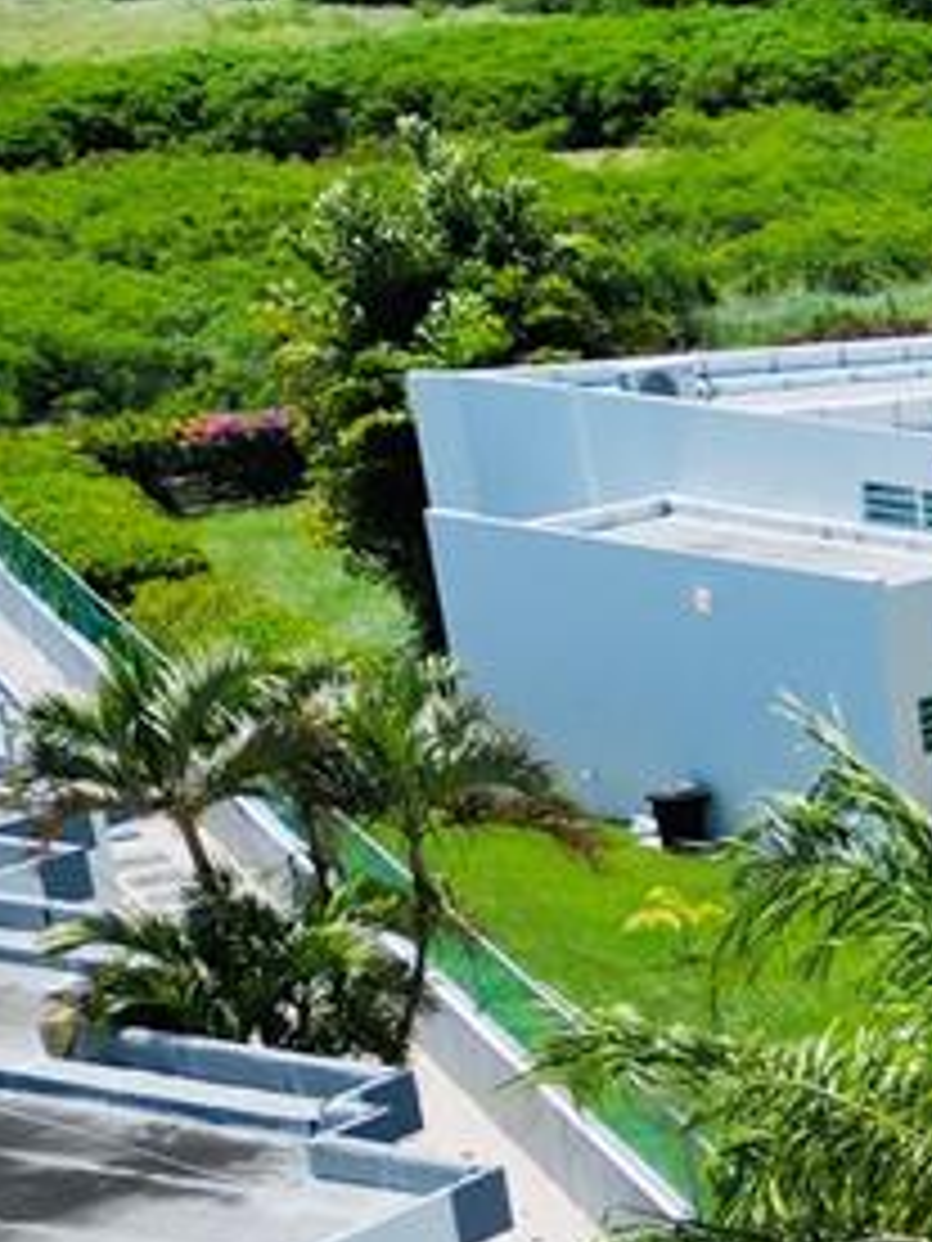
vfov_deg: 21.5
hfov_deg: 13.3
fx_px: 3195
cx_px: 2080
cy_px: 1125
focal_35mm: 89
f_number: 1.7
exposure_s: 1/3200
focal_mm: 6.72
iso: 140
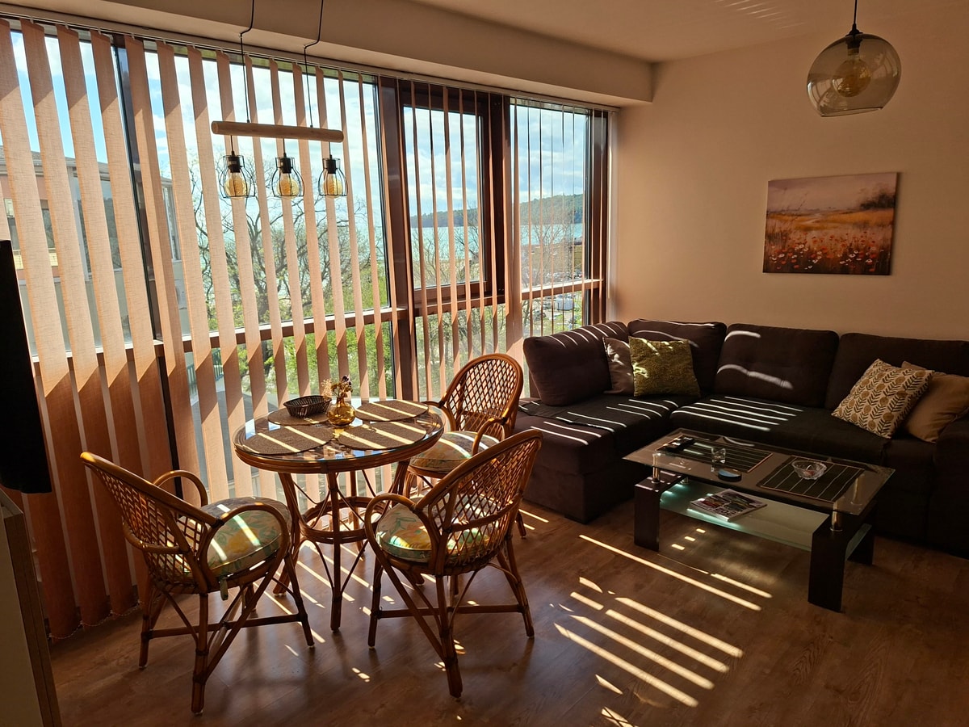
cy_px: 364
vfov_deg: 58.9
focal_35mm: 23
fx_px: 644
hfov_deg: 73.9
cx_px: 484
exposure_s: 1/579
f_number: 1.8
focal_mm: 5.54
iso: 50
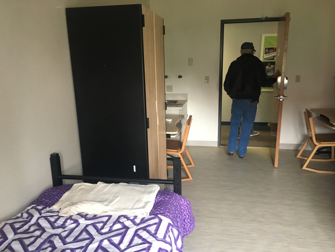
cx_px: 168
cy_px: 126
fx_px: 281
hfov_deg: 61.7
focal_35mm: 29
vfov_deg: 48.2
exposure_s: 1/17
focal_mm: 4.15
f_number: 2.2
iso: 200
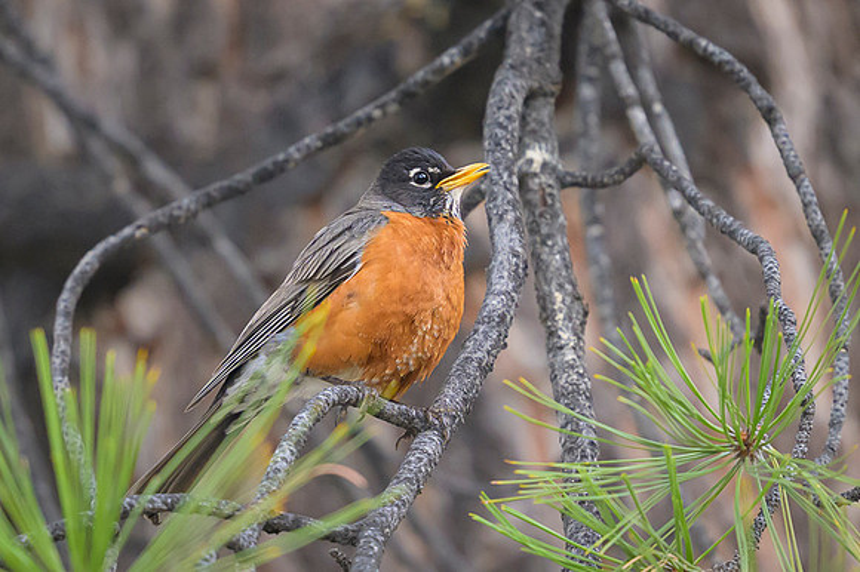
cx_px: 435
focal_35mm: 1150
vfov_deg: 1.2
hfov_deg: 1.8
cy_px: 220
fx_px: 27455
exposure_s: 1/160
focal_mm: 400
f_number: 2.8
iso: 1600
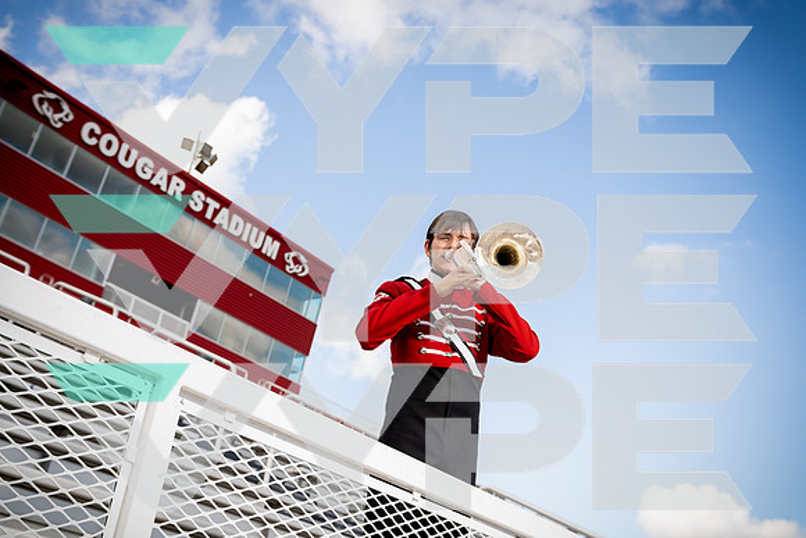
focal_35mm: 41
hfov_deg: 47.4
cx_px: 403
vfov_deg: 32.6
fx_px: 918
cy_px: 269
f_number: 5
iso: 100
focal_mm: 41
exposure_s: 1/250
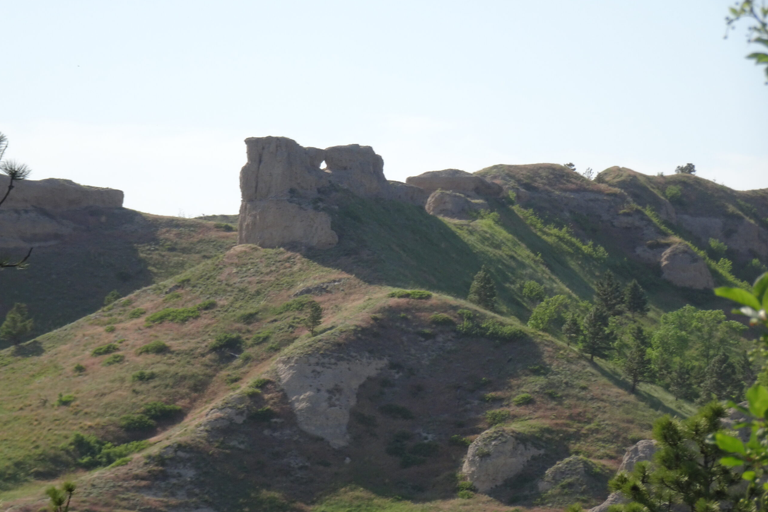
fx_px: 4459
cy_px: 223
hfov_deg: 9.8
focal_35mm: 209
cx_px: 382
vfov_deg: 6.6
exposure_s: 1/320
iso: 80
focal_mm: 34.17
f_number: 6.3
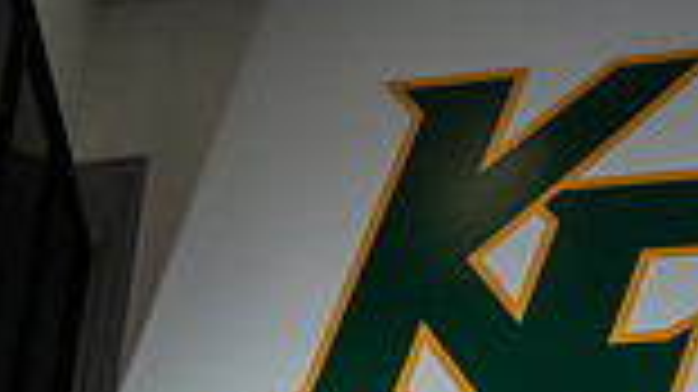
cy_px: 973
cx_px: 441
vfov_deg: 12.5
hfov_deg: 28.9
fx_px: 1350
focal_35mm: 73
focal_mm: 24
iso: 800
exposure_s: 1/250
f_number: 9
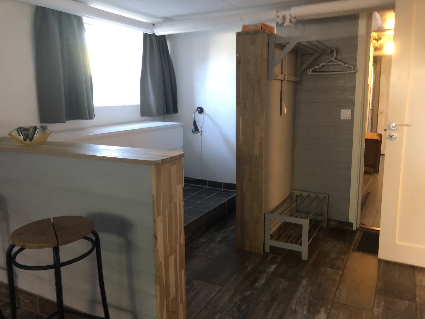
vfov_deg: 49.7
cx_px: 212
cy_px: 160
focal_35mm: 28
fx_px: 344
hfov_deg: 63.4
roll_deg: +2.4
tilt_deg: -11.9
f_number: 1.8
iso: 80
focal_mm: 3.99
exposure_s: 1/7
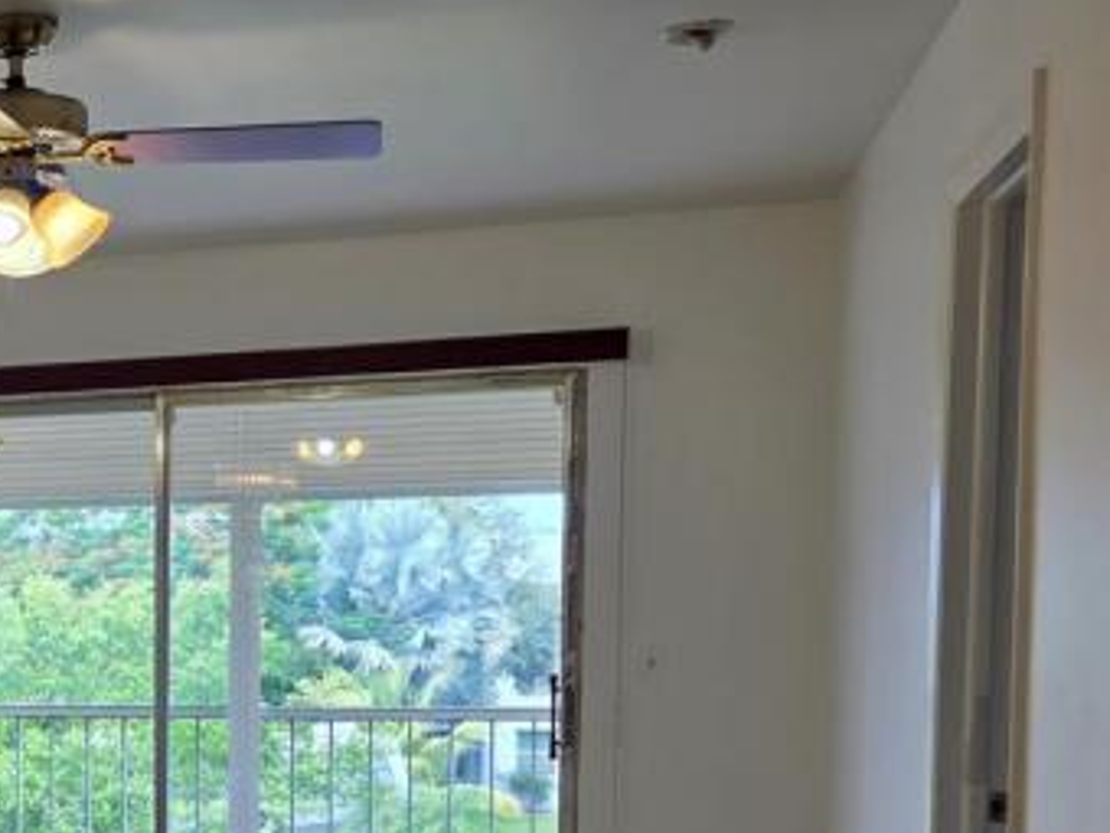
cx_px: -284
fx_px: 2084
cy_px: 696
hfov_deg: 26.0
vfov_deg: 22.2
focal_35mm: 65
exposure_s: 1/120
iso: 32
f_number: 1.7
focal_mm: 6.3
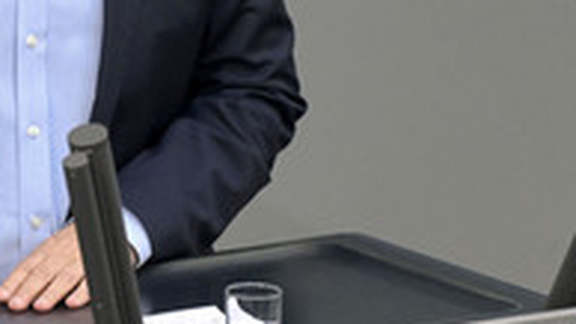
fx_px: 13773
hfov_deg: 2.4
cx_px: 31
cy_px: -101
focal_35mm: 902
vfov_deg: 1.3
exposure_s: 1/400
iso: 8000
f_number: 5.6
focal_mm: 370
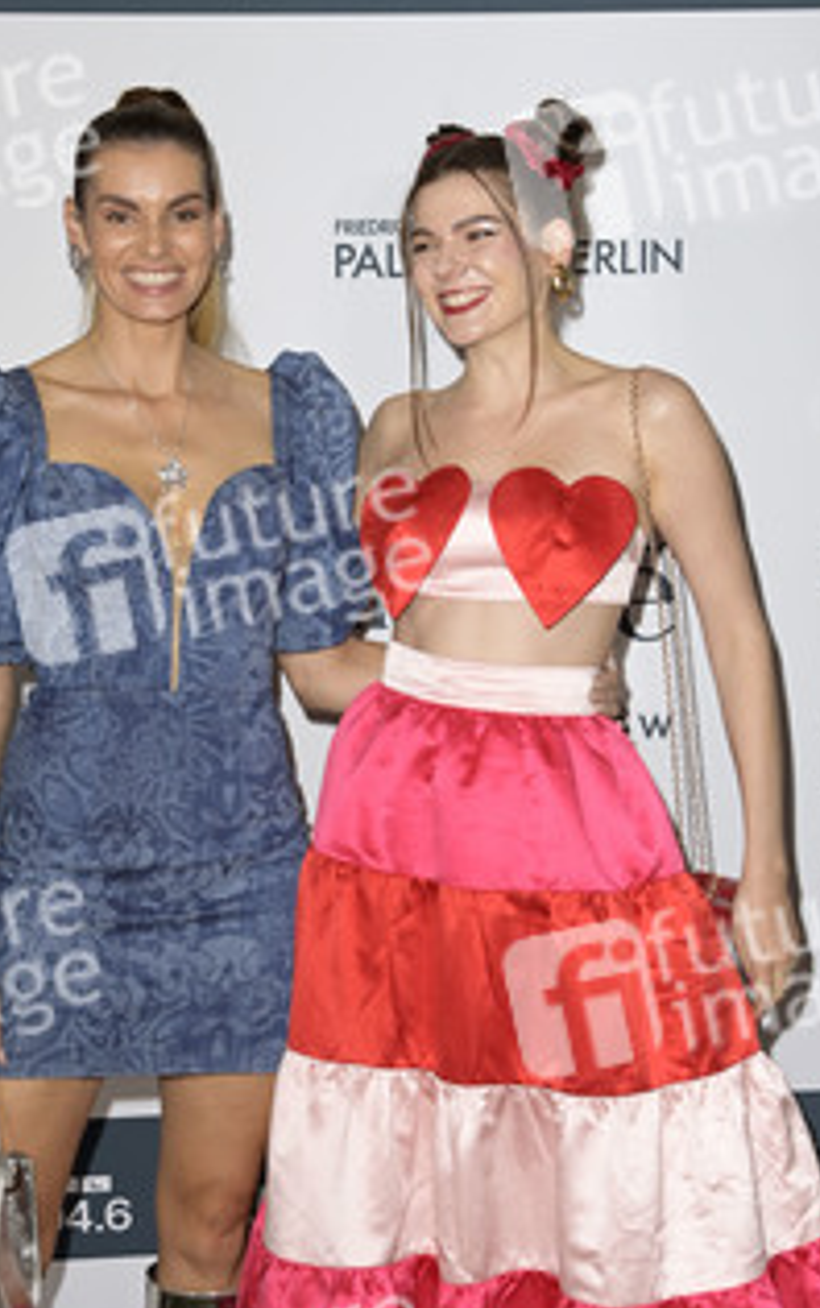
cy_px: 774
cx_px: 340
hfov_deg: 22.4
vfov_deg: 35.0
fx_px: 2070
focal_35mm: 58
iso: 640
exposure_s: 1/250
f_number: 6.3
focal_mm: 45
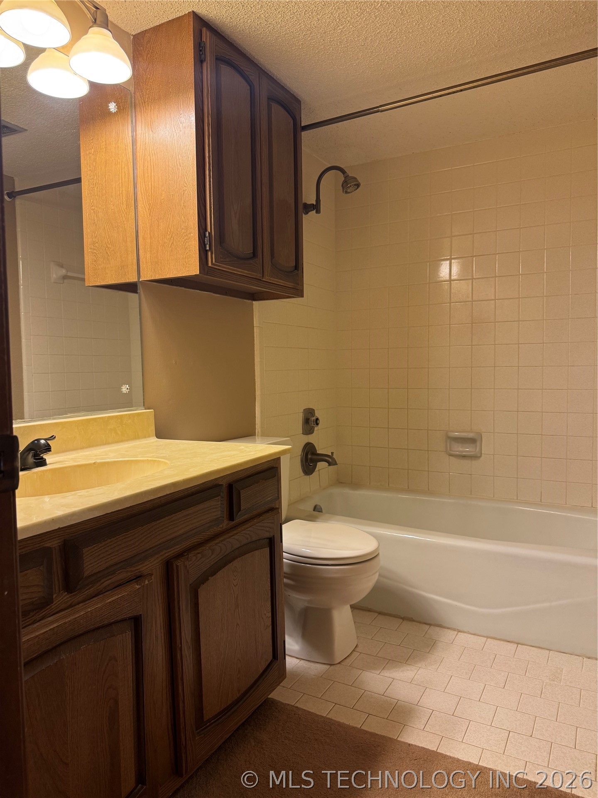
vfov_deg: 71.6
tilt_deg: -3.7
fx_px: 553
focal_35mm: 24
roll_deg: +0.6
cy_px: 399
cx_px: 299
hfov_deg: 56.8
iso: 200
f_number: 1.78
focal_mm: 6.76
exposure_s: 1/60
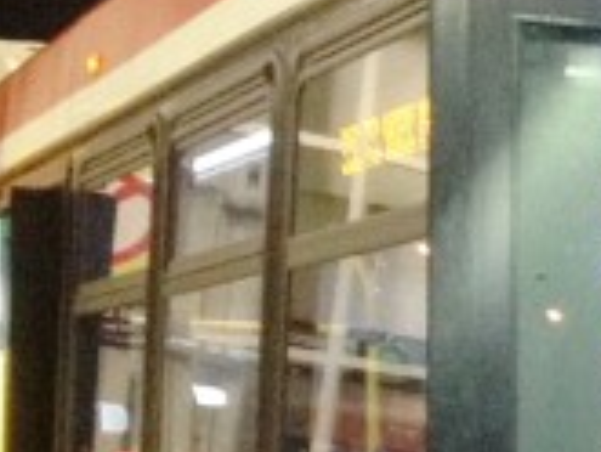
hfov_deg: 8.4
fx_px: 3770
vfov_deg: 6.7
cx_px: 1439
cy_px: 758
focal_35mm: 217
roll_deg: -1.6
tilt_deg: -6.2
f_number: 2.4
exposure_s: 1/20
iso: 200
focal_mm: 4.28
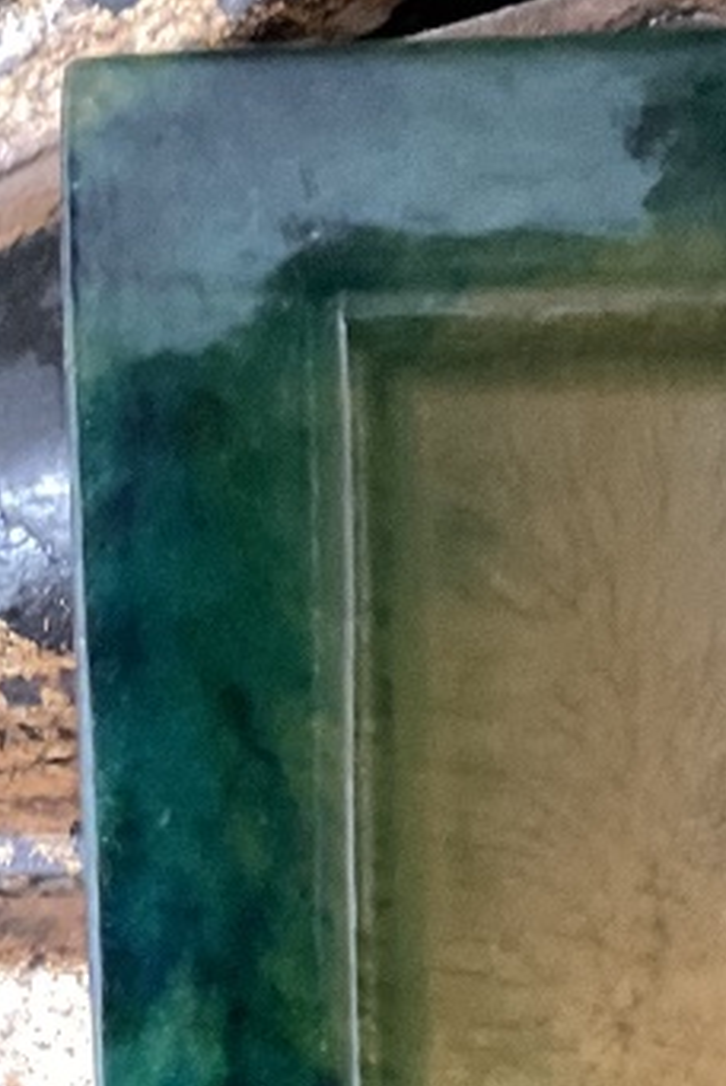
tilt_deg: -10.7
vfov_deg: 18.0
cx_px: 1172
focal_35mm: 106
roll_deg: +0.9
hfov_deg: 12.2
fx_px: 3200
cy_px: 1398
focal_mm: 3
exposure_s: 1/25
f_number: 1.8
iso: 500
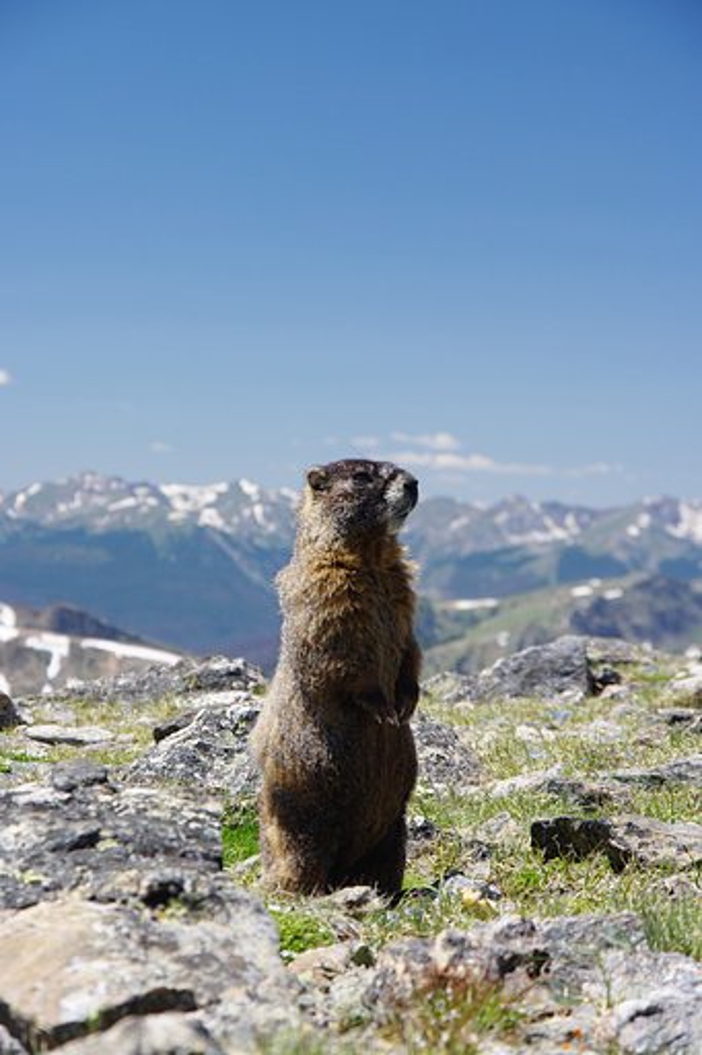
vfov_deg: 19.5
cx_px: 351
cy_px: 528
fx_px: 3073
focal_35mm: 105
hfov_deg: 13.0
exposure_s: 1/125
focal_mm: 70
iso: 200
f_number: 9
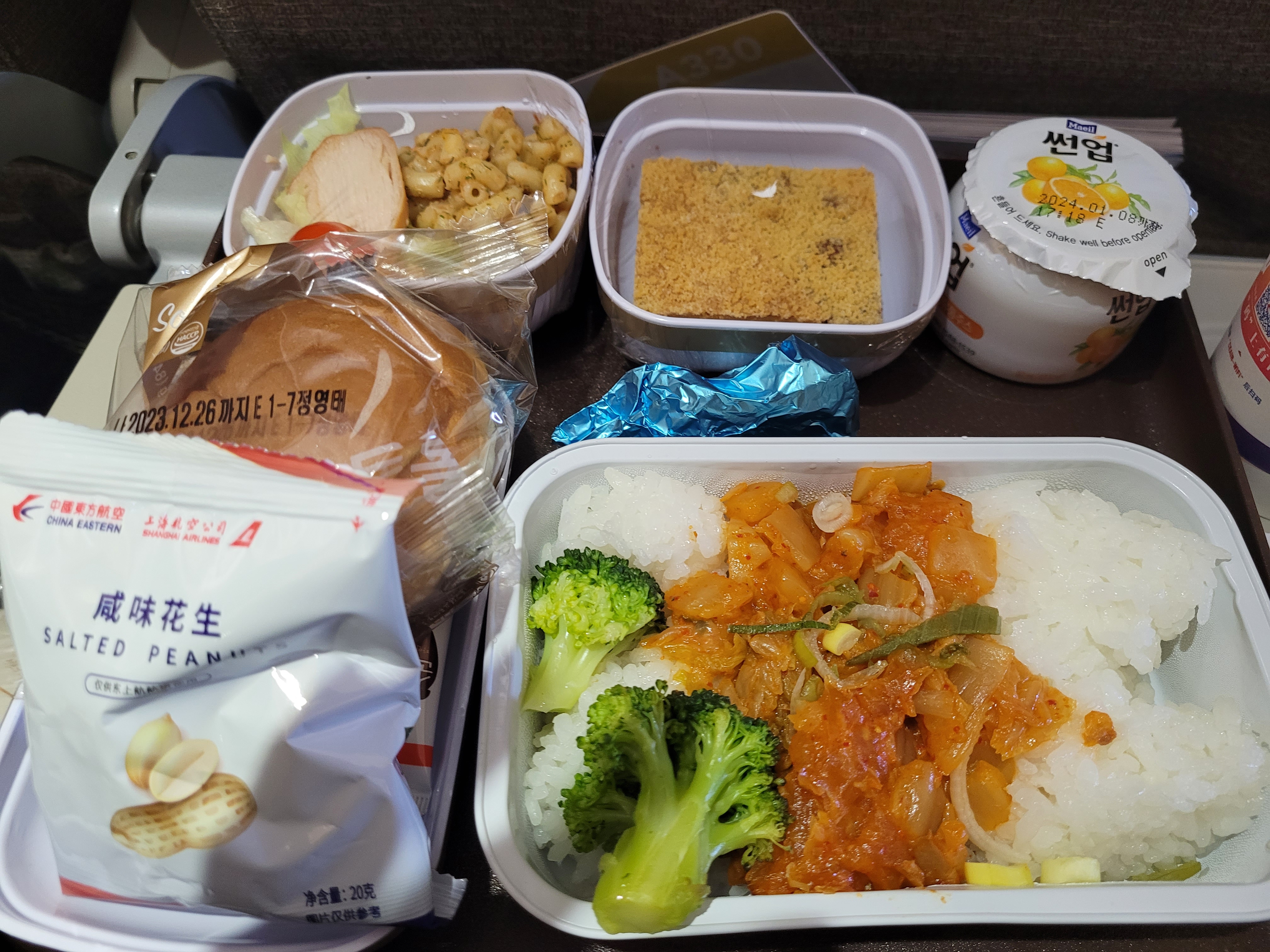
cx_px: 635
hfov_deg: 67.3
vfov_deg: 53.1
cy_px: 476
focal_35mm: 26
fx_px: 954
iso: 400
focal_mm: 5.4
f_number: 1.8
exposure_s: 1/40
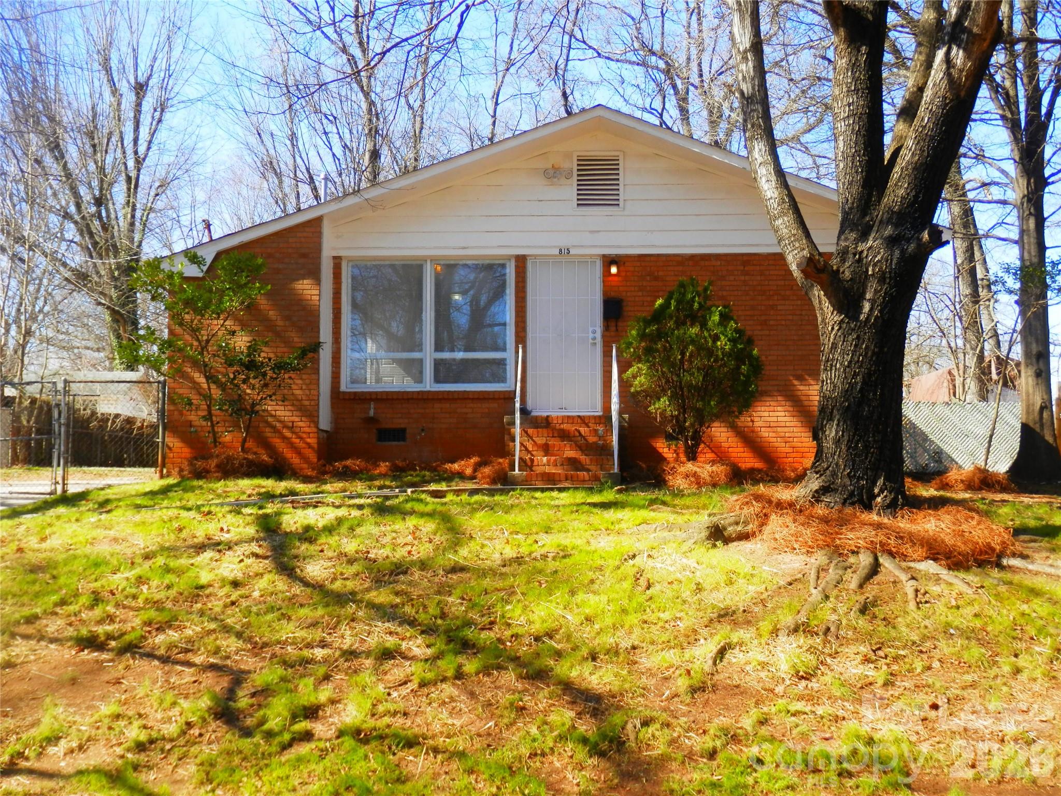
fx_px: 1226
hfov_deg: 46.8
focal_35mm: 40
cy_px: 398
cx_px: 530
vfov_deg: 36.0
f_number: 3.7
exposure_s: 1/200
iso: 80
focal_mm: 7.3
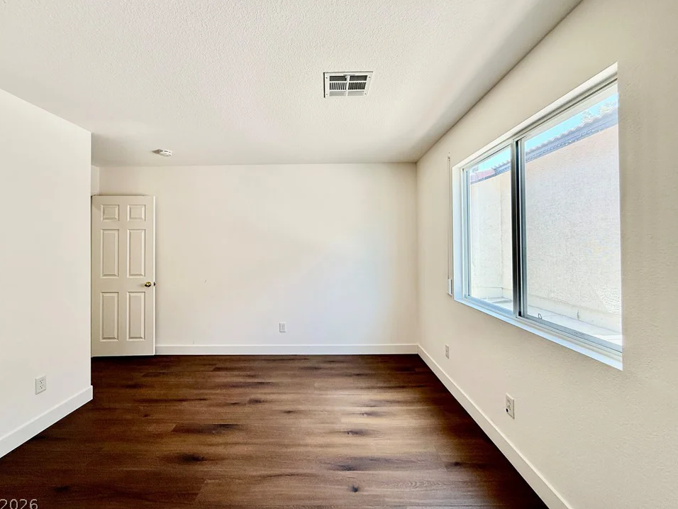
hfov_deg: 98.1
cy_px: 244
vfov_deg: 81.7
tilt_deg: +1.3
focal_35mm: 15
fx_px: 294
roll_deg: +0.2
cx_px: 324
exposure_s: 1/105
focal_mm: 2.22
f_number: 2.2
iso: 64
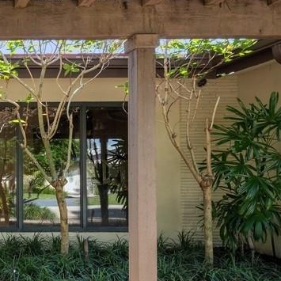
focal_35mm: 49
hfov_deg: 29.1
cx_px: -70
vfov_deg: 34.6
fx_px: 450
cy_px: 164
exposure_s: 1/50
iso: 250
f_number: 8
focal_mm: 20
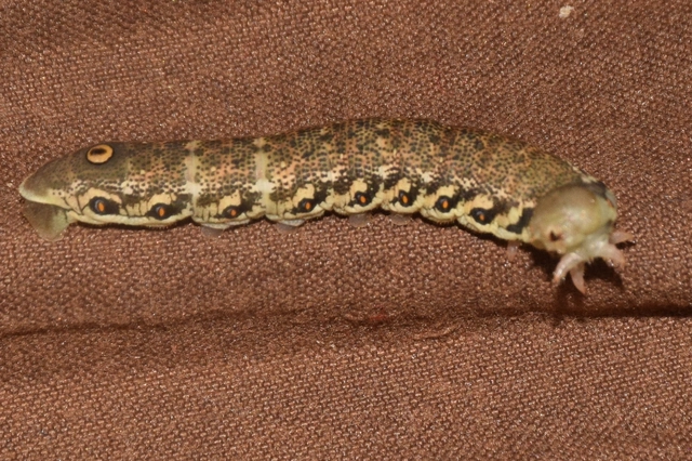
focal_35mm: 210
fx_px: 4034
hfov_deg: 9.8
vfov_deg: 6.5
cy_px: 230
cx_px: 346
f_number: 14
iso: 500
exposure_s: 1/200
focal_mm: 140
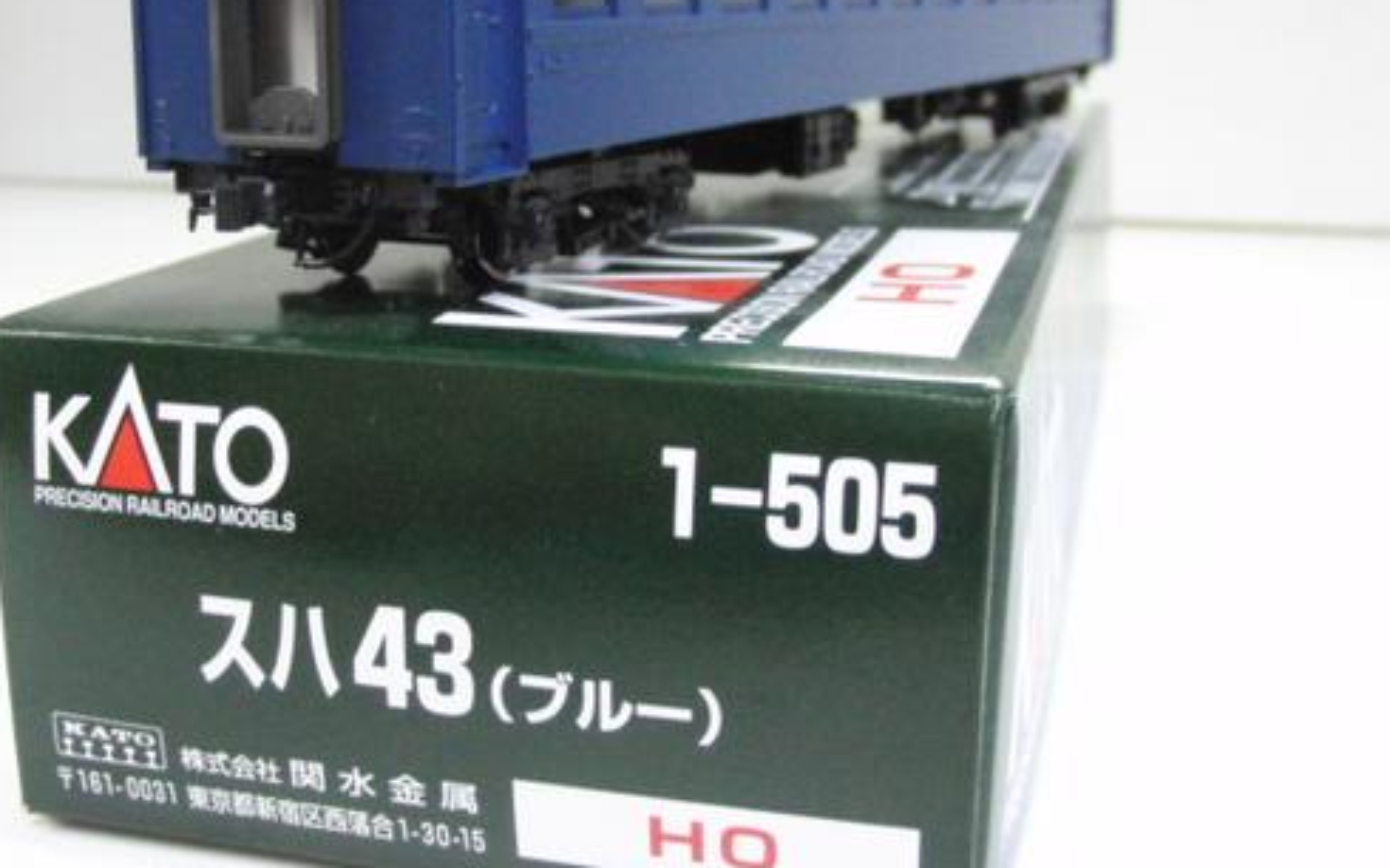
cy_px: 304
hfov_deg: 41.7
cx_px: 567
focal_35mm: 48
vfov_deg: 26.7
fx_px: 1818
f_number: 3.6
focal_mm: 6.42
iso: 800
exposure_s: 1/20
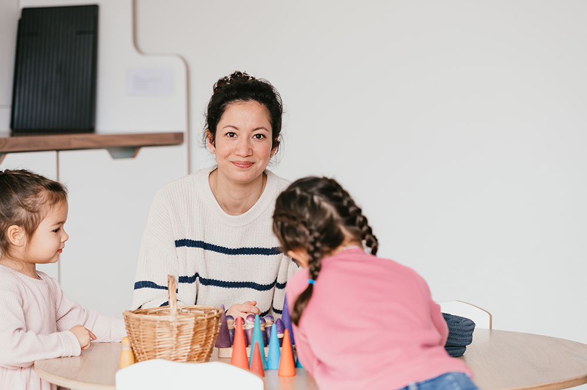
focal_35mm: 130
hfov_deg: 15.8
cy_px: 195
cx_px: 294
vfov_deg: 10.5
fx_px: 2118
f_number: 2.8
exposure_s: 1/400
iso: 400
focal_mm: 130
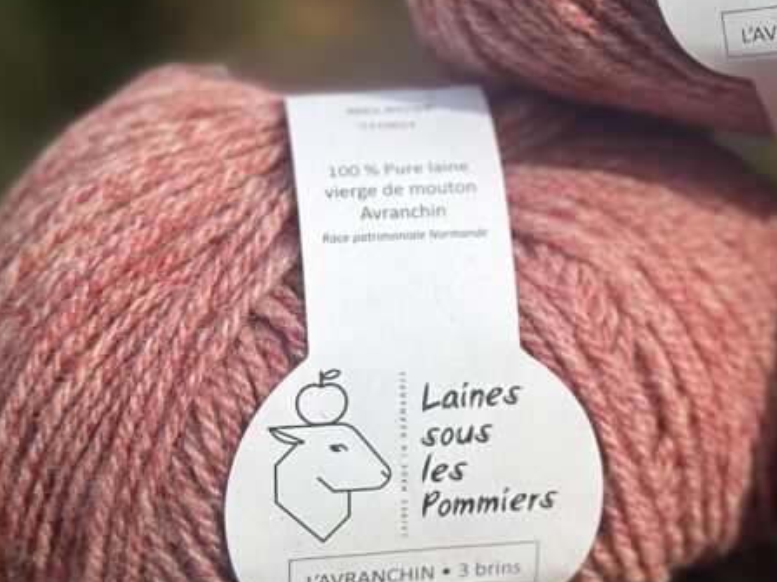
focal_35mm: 110
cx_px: 798
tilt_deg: -7.0
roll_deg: +0.0
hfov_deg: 17.4
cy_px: 174
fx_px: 2468
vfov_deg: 13.4
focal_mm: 6.86
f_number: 1.78
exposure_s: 1/5000
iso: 100
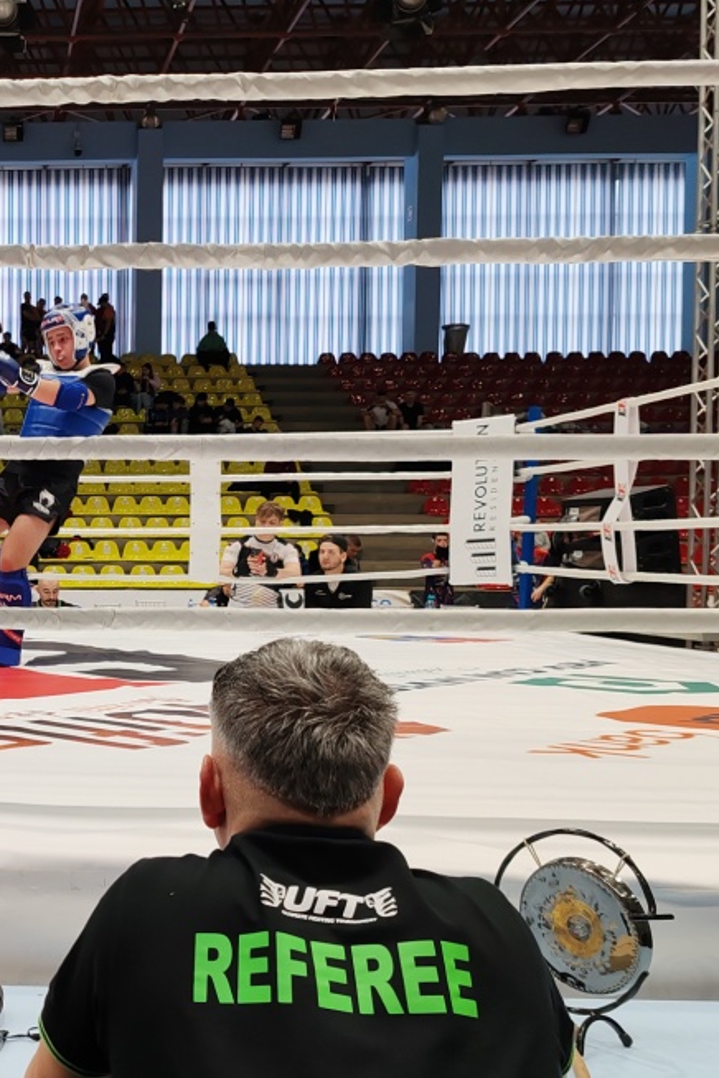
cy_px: 597
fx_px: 1318
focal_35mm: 44
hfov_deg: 27.7
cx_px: -84
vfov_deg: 44.4
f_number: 1.9
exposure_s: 1/100
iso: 200
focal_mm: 6.12
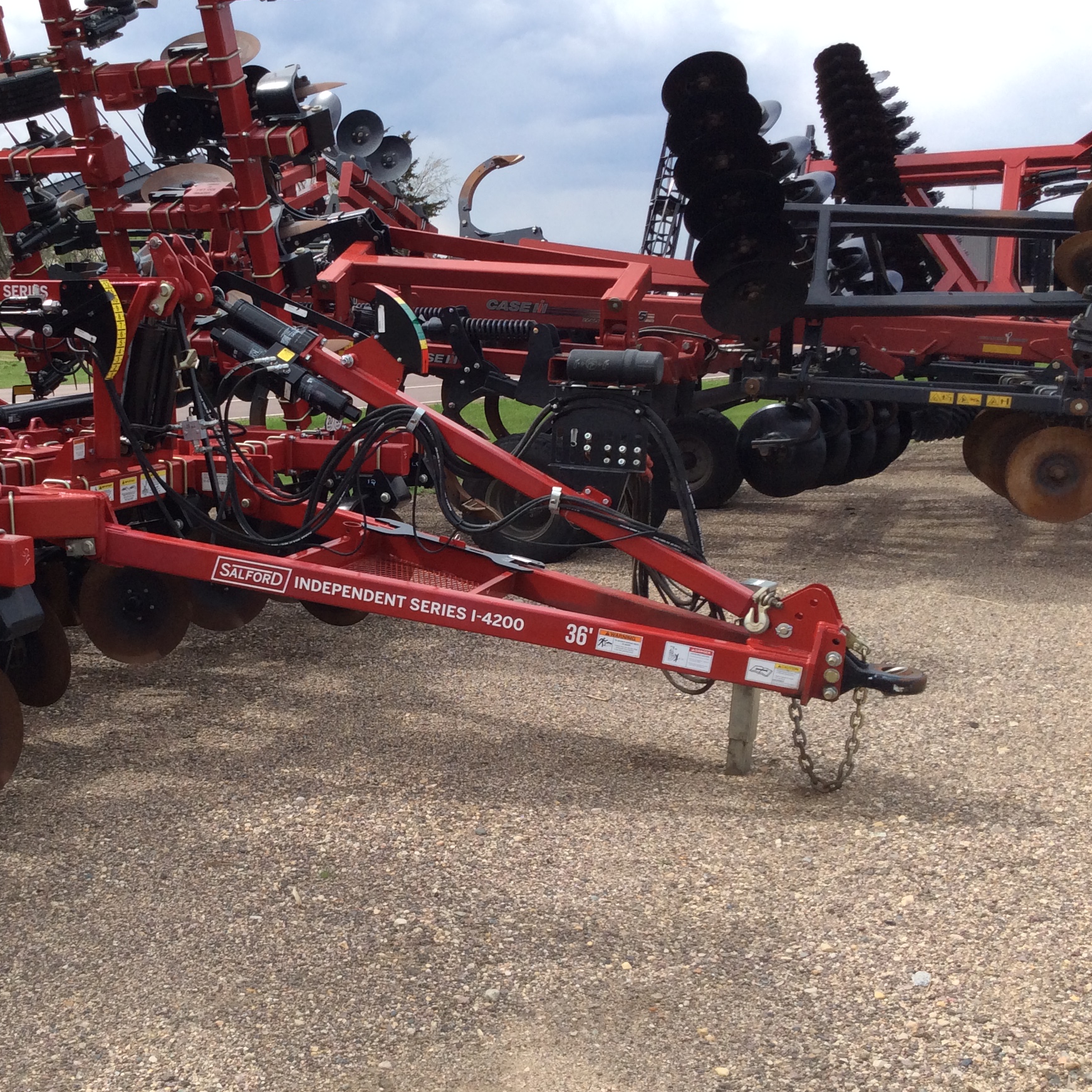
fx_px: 1499
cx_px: 313
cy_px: 522
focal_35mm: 42
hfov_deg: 39.3
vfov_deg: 40.0
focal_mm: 3.3
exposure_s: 1/937
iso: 32
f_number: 2.4
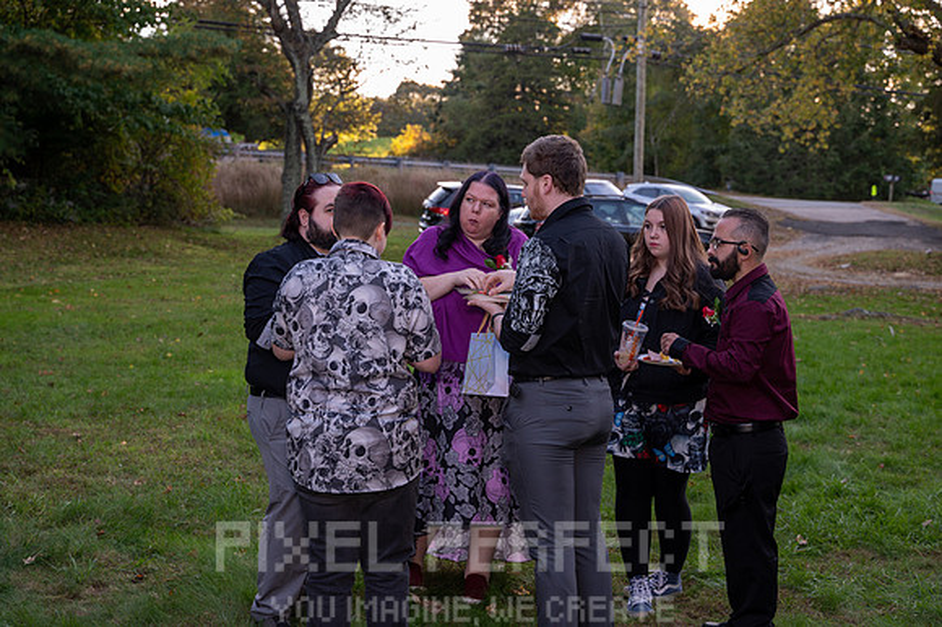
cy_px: 314
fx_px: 1360
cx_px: 471
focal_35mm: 52
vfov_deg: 26.0
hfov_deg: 38.2
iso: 320
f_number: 4
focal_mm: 52
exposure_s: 1/200
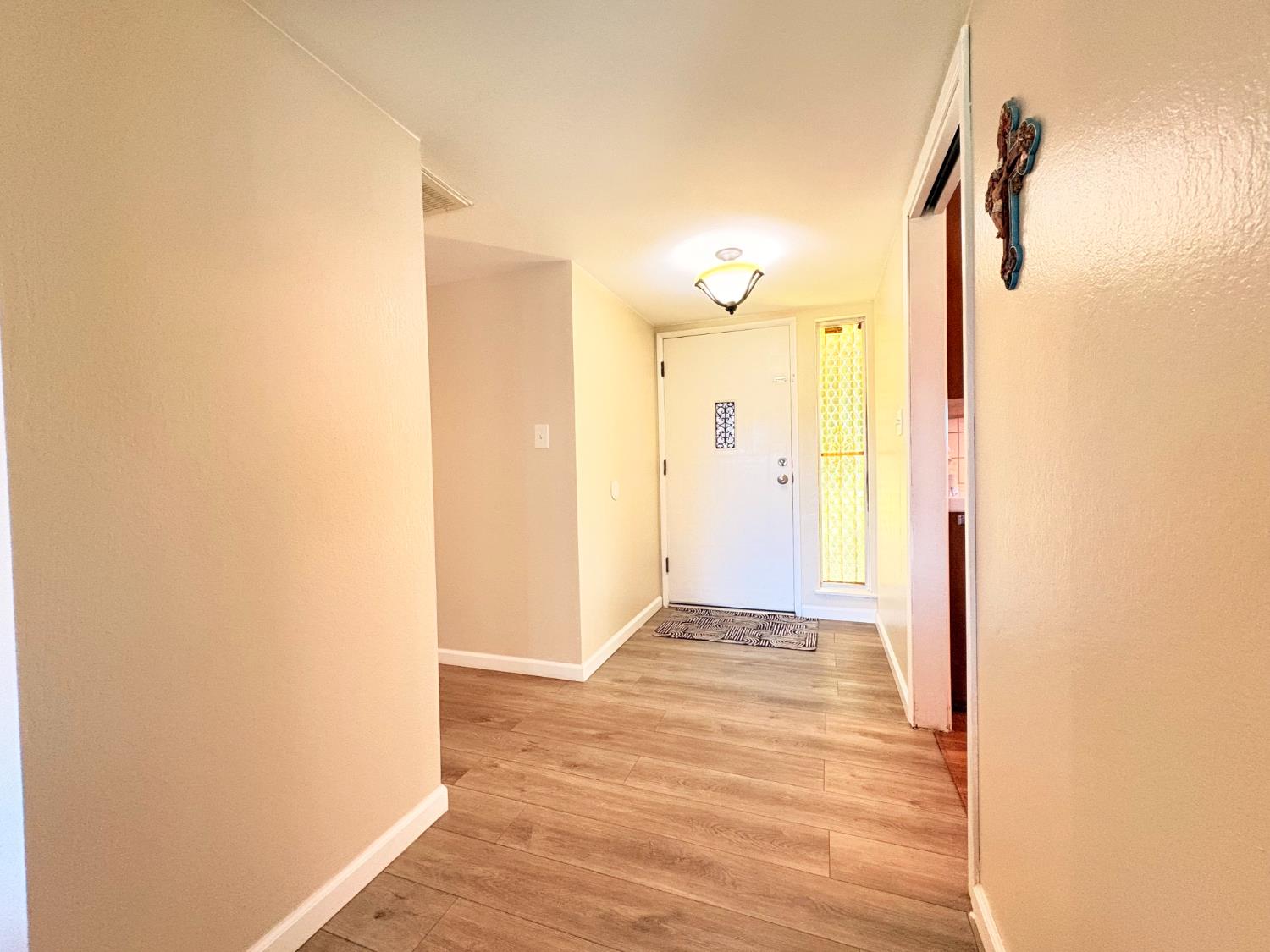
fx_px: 514
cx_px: 635
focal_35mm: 14
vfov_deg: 85.7
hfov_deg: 102.1
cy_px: 476
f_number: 2.2
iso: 640
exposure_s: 1/60
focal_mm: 2.22
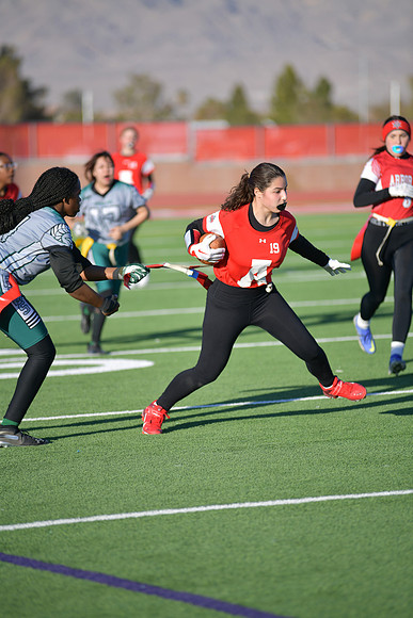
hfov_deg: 6.9
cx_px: 206
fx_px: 3439
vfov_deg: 10.3
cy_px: 309
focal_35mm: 200
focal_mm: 200
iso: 90
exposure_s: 1/1600
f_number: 2.8
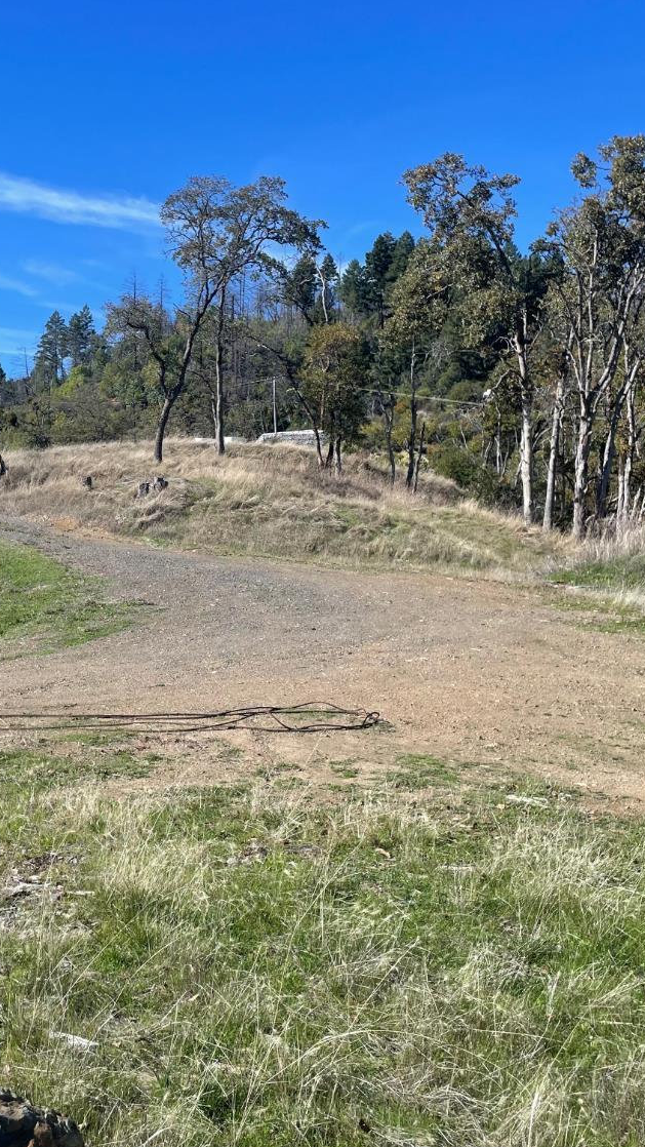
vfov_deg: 52.8
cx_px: 212
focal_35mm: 38
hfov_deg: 30.9
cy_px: 574
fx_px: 1155
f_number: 1.6
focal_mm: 4.2
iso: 32
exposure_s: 1/2681
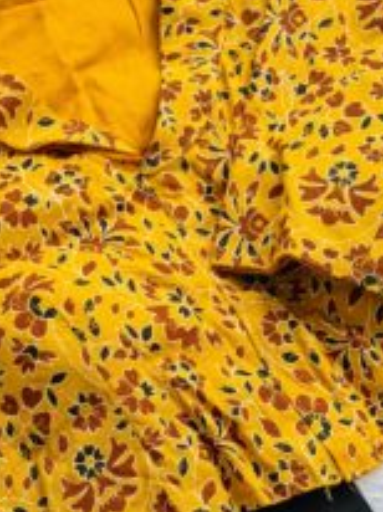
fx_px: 1035
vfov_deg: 26.2
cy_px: 527
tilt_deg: -78.4
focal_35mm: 70
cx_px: 40
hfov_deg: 20.6
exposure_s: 1/162
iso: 80
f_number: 1.78
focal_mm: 6.76
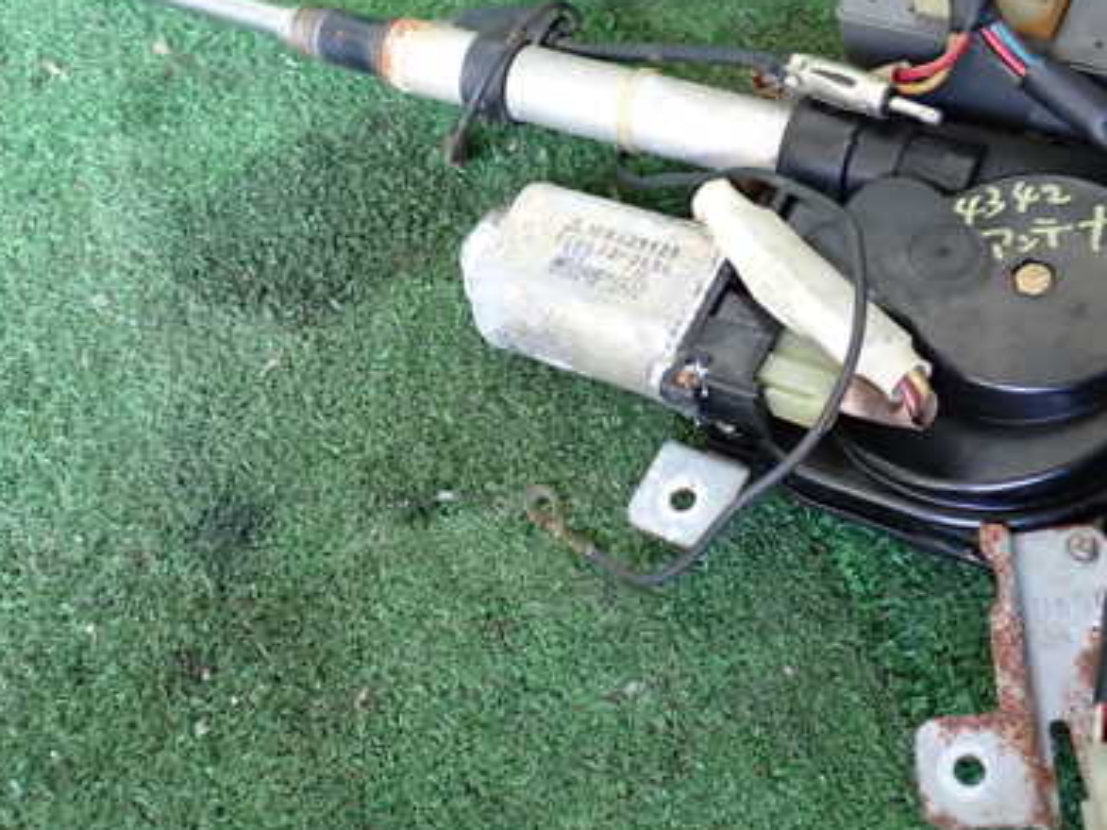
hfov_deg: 41.2
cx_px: 606
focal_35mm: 46
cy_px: 397
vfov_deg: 31.5
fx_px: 1471
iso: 400
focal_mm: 5.4
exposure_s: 1/60
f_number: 2.3
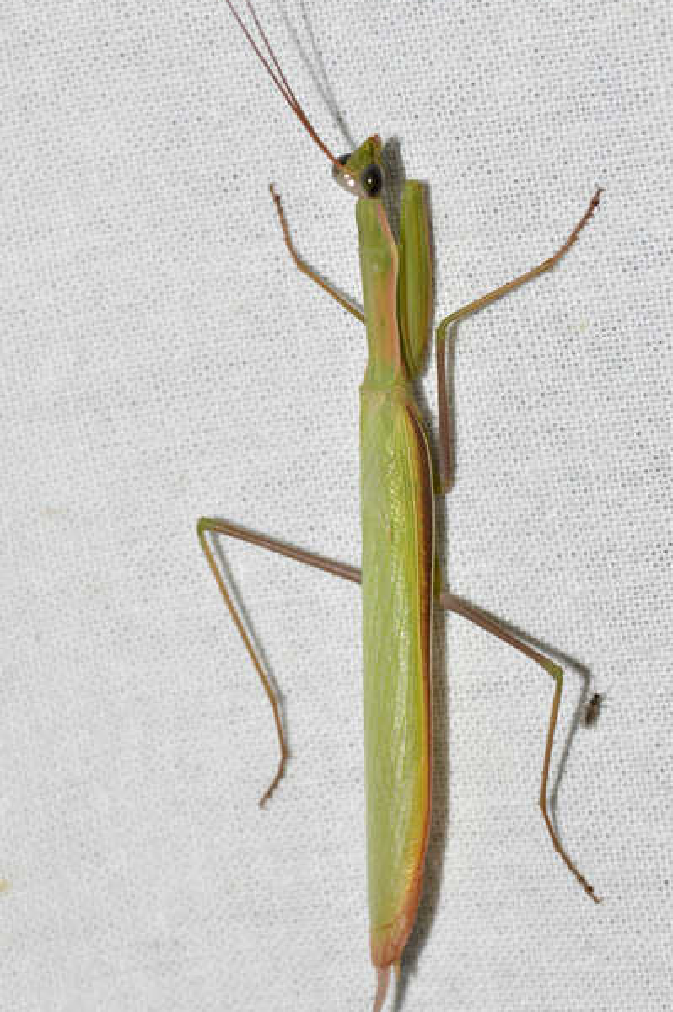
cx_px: 332
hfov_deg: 8.6
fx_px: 4494
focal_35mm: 160
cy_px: 501
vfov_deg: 12.8
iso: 100
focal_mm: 100
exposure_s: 1/200
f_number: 20
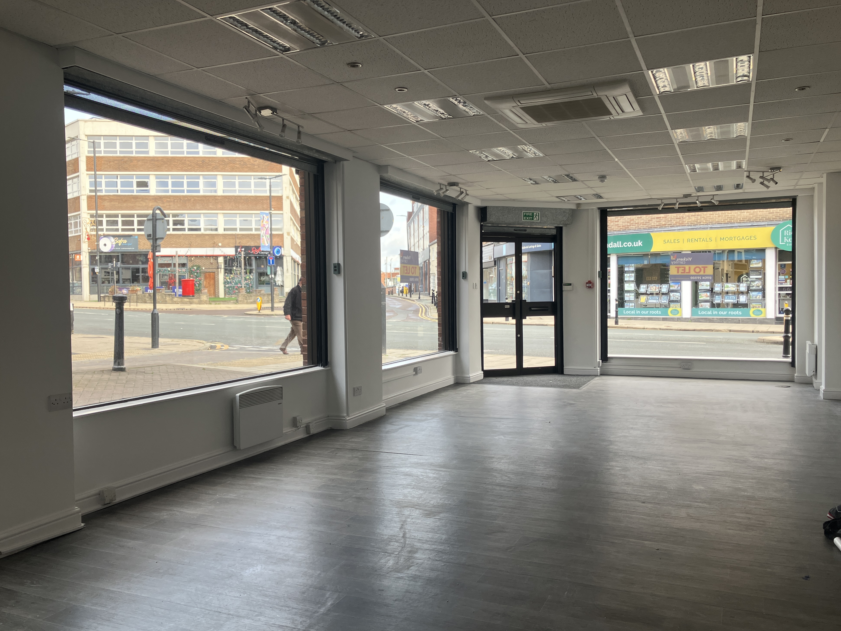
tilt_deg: -1.5
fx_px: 705
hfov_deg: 61.7
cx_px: 419
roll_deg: +0.5
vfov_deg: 48.2
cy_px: 316
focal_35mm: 29
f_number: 1.8
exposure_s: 1/121
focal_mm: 3.99
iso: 32
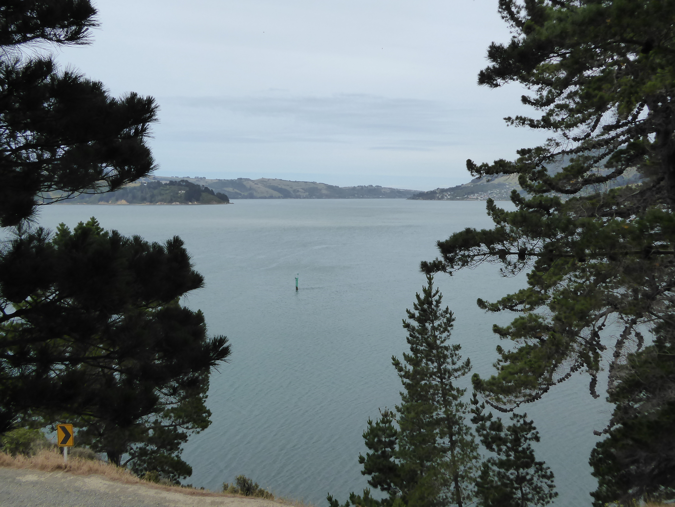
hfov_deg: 56.8
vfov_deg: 44.2
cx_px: 338
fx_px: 624
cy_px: 254
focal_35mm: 32
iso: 160
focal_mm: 5.4
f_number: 4.5
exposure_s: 1/800
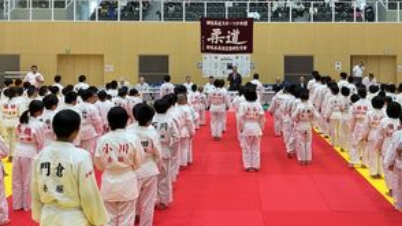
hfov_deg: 47.1
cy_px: 48
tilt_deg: +0.0
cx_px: 242
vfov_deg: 27.2
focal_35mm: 43
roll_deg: -0.7
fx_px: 458
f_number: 1.8
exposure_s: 1/60
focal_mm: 3
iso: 50
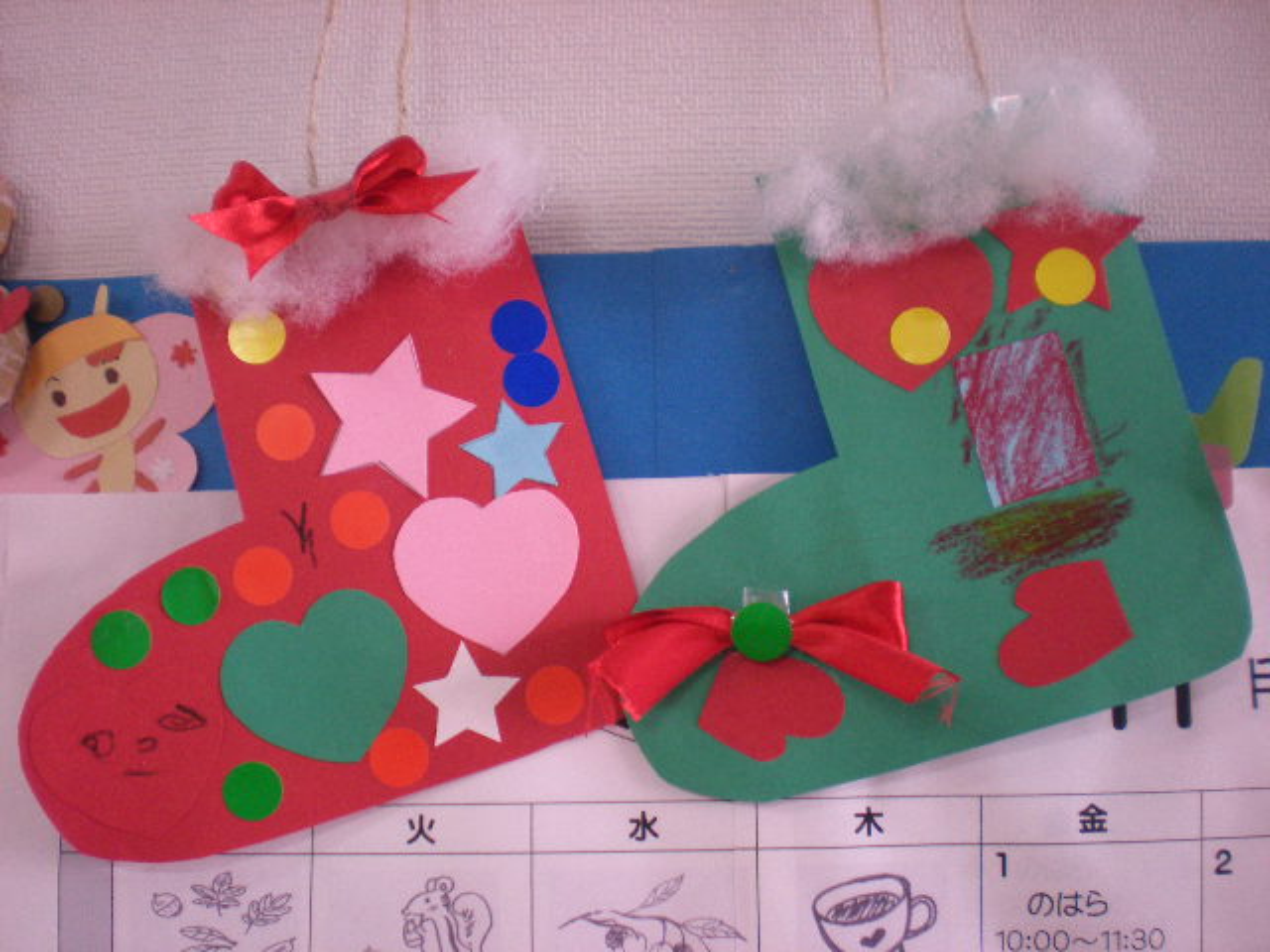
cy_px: 476
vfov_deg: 37.7
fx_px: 1394
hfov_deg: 49.0
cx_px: 635
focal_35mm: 38
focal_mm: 6.3
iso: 200
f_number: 3.1
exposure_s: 1/38.5
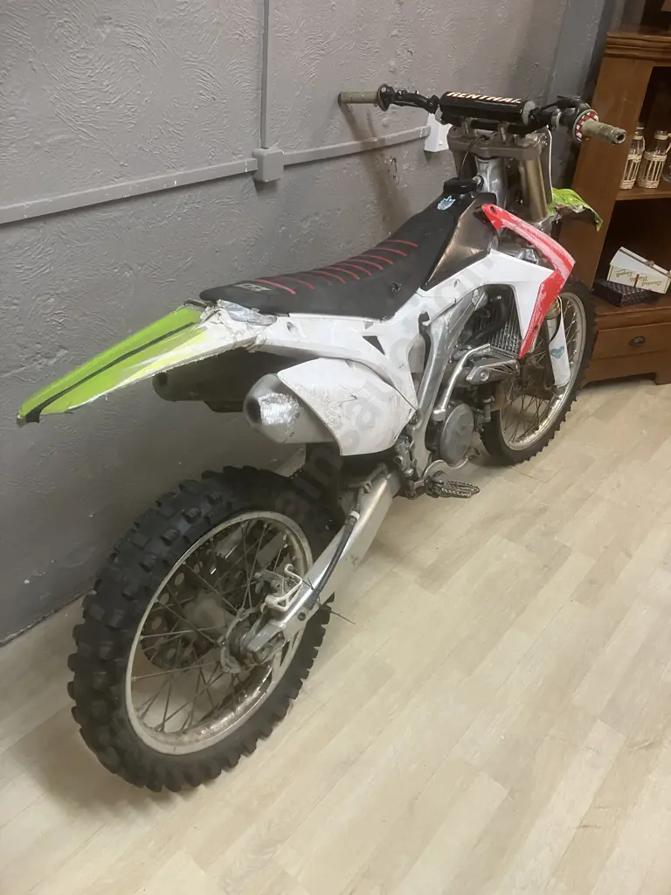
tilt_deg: -30.3
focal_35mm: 28
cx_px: 336
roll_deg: -2.9
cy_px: 448
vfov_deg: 63.4
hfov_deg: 49.7
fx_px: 724
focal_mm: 3.99
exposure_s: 1/50
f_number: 1.8
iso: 125
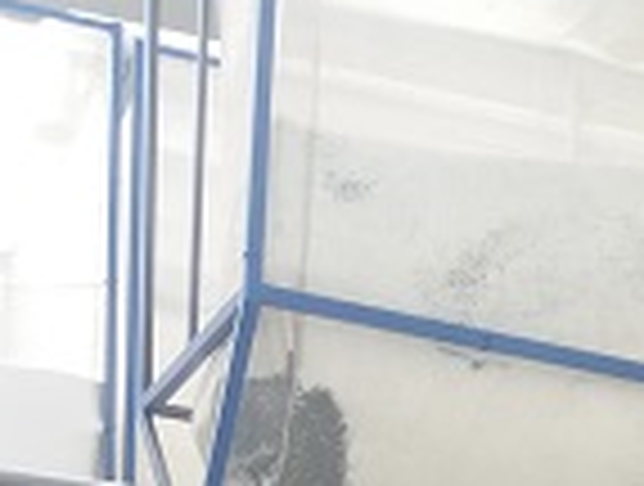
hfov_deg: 15.8
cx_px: 694
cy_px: 1033
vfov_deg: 11.0
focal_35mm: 121
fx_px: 2257
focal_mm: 3.7
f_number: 1.9
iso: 100
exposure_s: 1/50
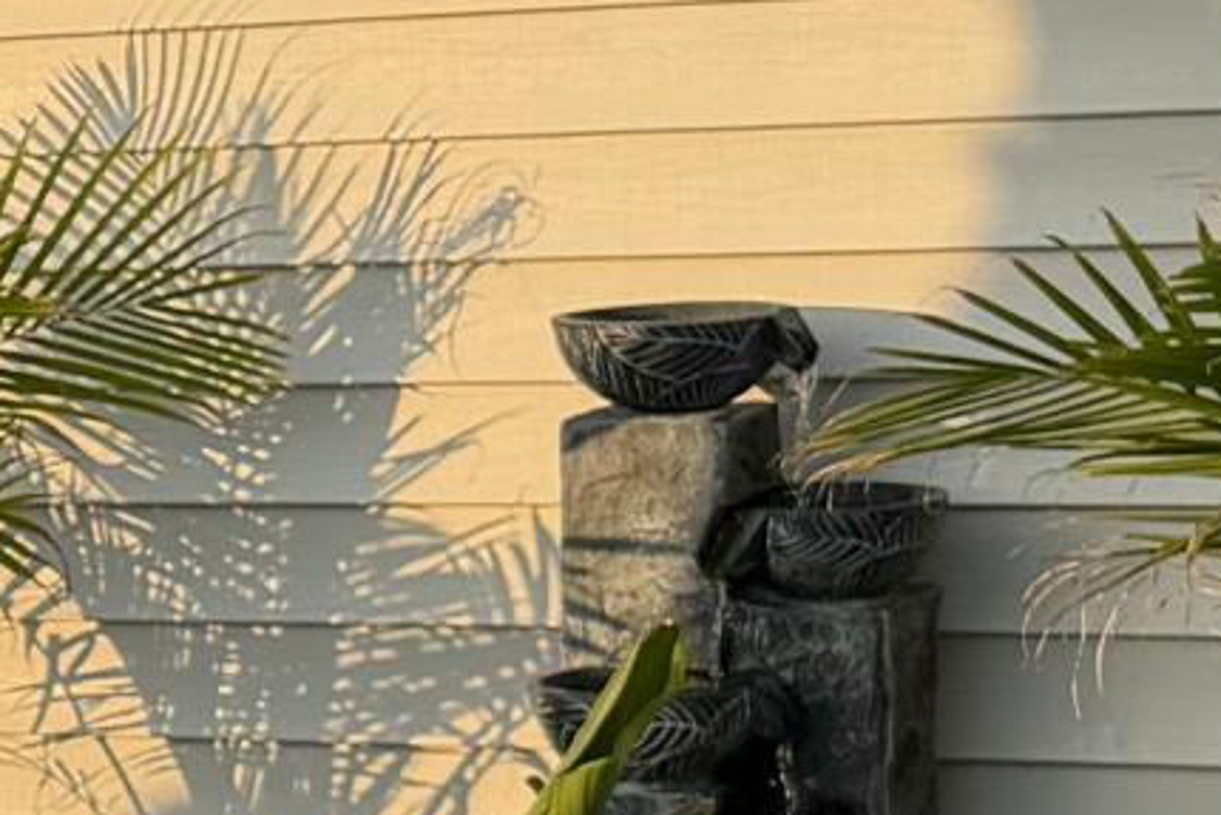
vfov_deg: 7.9
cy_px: 781
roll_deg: +3.7
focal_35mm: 174
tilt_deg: -8.1
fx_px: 5903
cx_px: -1701
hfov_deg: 10.3
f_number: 1.78
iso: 80
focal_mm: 6.76
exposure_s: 1/1653
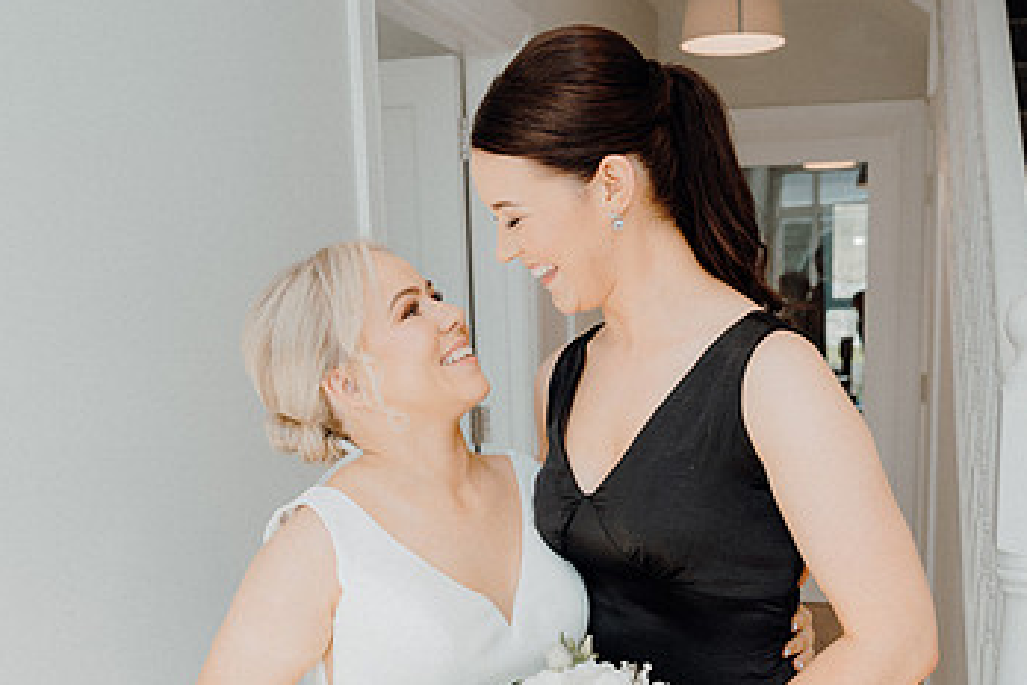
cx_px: 581
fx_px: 1141
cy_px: 489
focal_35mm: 40
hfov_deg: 48.3
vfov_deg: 32.9
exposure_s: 1/160
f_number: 3.5
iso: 125
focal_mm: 24
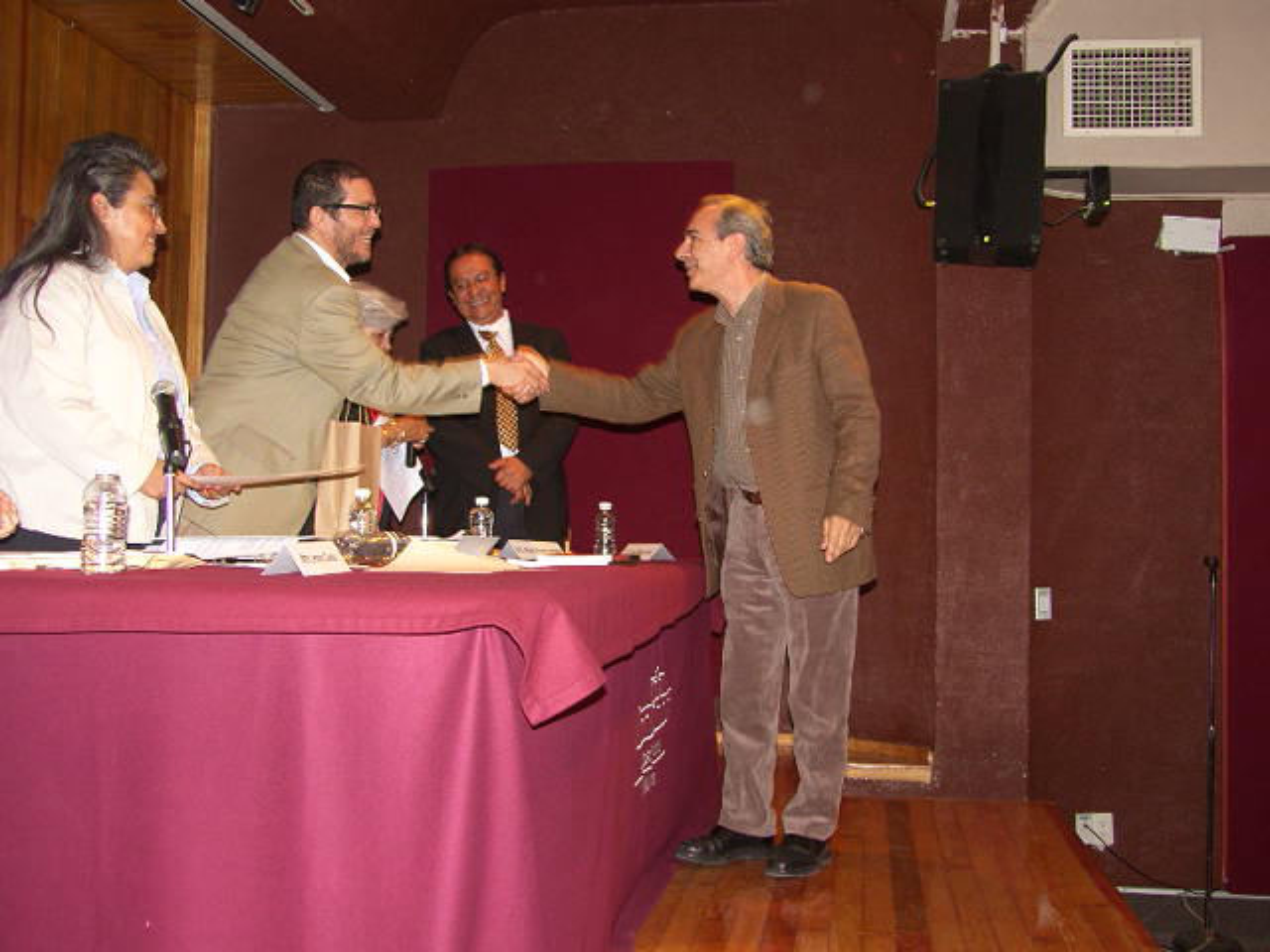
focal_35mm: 35
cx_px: 635
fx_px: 1284
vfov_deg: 40.7
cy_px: 476
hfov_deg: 52.6
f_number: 2.5
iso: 100
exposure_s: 1/40
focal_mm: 9
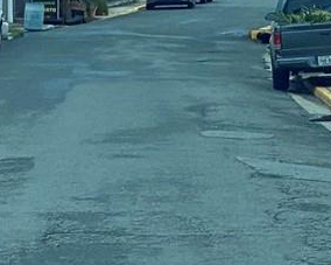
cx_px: 85
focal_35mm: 286
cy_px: -98
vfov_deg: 5.4
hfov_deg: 6.8
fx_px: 2801
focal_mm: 6
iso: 20
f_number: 2
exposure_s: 1/436
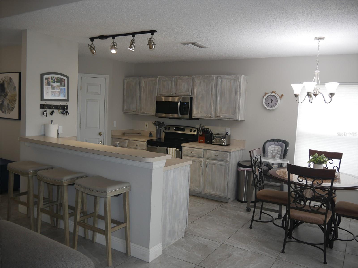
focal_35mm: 28
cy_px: 134
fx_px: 290
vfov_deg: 49.7
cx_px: 179
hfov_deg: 63.4
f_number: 4
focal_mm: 14
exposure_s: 1/60
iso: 200
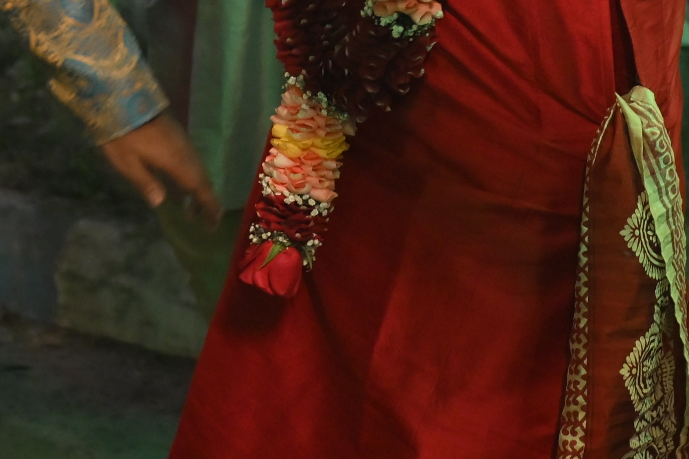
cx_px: 356
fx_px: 2124
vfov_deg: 11.6
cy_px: -302
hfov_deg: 18.4
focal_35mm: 111
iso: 3200
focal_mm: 28
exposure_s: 1/200
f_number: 2.8
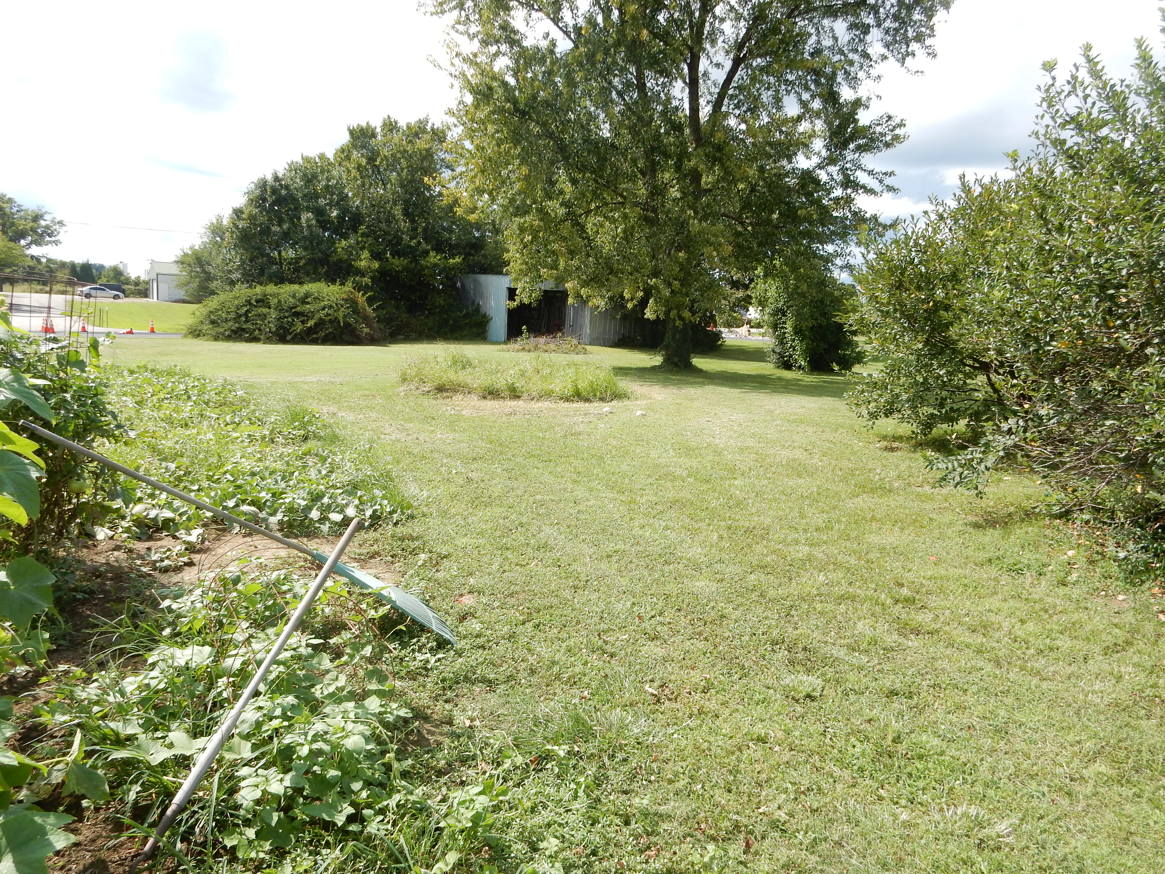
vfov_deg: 54.9
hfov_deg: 69.4
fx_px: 841
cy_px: 437
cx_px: 582
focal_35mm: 25
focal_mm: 4.5
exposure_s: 1/640
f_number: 3.7
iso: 125
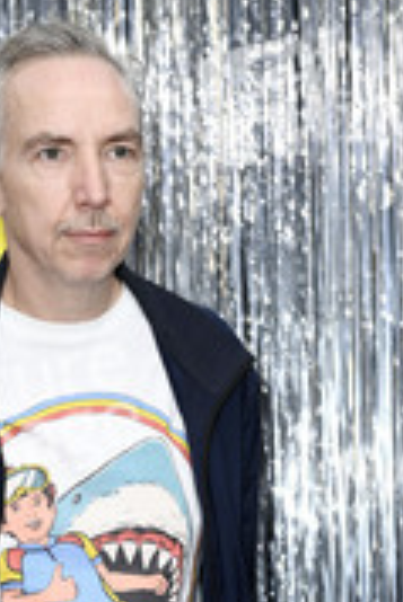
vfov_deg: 12.9
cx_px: 64
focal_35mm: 157
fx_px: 2631
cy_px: 595
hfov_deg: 8.7
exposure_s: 1/250
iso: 400
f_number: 5.6
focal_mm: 70
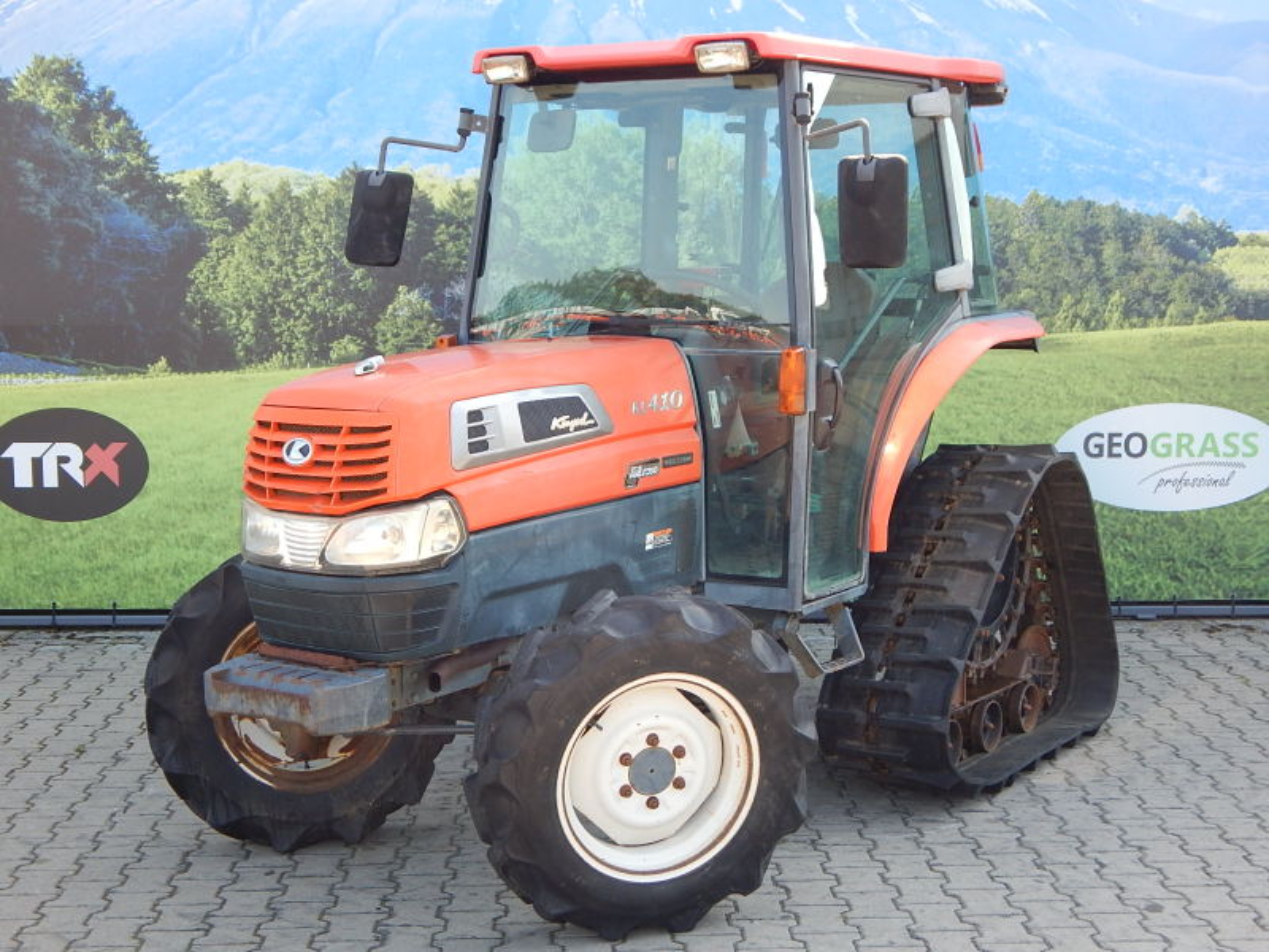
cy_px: 476
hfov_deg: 35.5
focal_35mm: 54
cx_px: 634
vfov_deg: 27.0
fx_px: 1980
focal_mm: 9.7
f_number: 3.8
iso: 125
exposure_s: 1/160
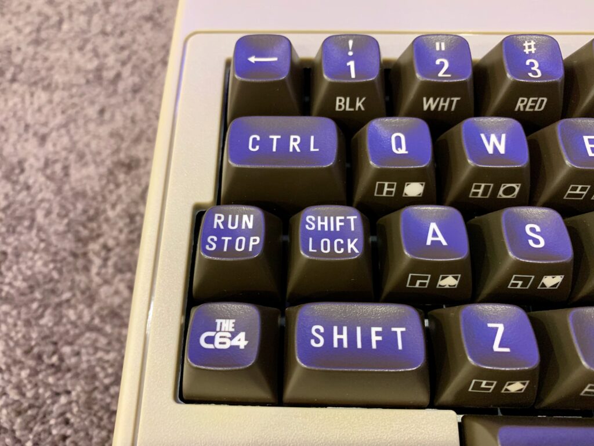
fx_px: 446
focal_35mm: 26
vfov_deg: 53.1
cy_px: 223
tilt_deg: -61.2
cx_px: 297
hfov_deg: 67.3
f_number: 1.8
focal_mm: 4.25
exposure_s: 1/25
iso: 500
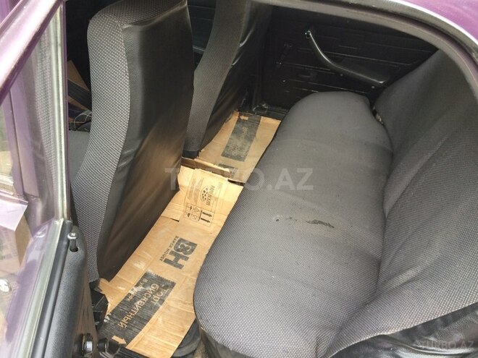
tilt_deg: -38.5
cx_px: 239
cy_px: 179
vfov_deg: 48.2
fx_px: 400
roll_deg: -0.9
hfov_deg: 61.7
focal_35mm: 29
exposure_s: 1/33
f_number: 2.2
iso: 32
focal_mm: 4.15
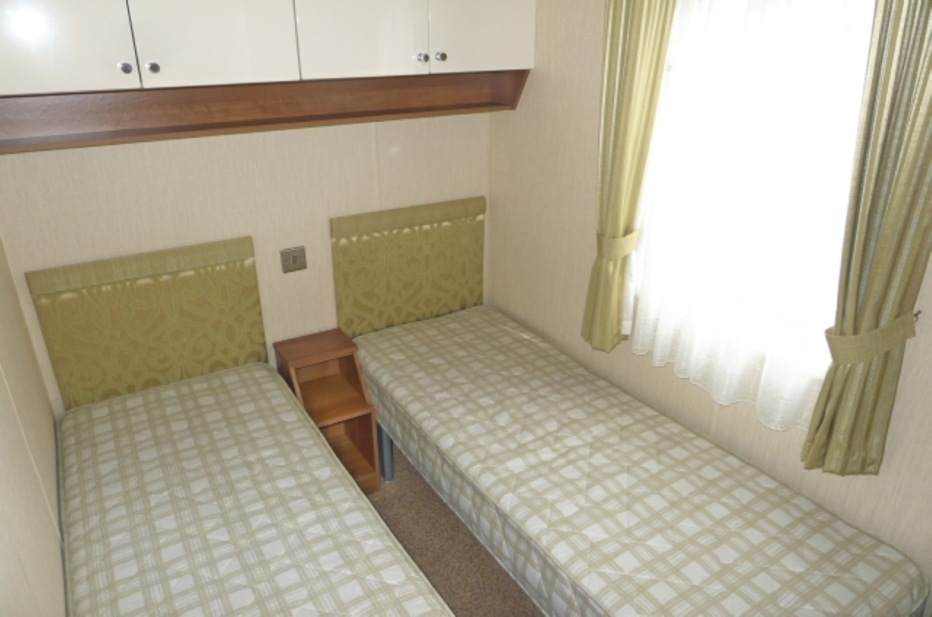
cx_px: 466
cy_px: 308
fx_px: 620
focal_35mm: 24
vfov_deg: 52.9
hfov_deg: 73.8
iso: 400
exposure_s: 1/125
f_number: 2.2
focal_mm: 5.1
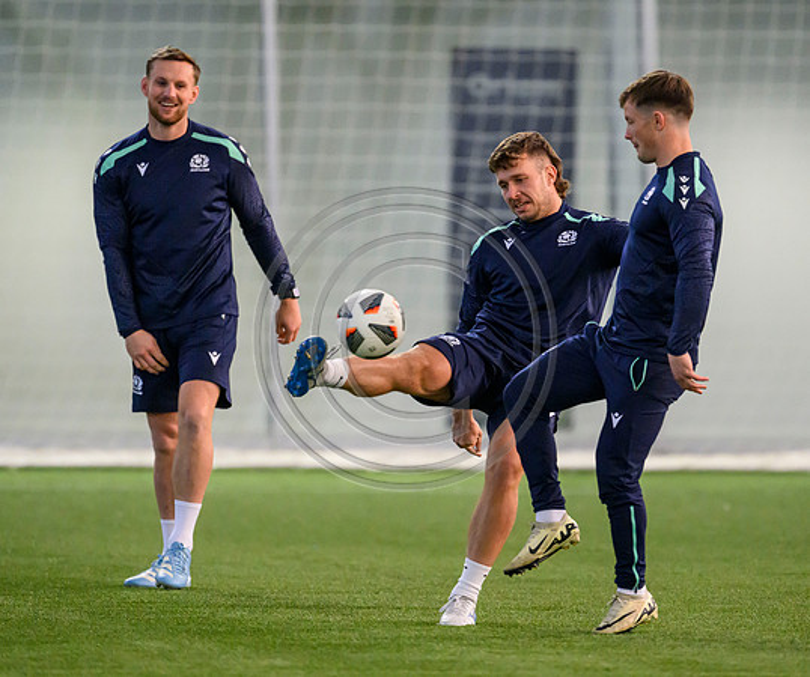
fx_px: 16390
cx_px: 491
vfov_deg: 2.4
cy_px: 350
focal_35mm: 672
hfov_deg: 2.8
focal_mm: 560
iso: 10000
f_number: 4
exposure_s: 1/1000
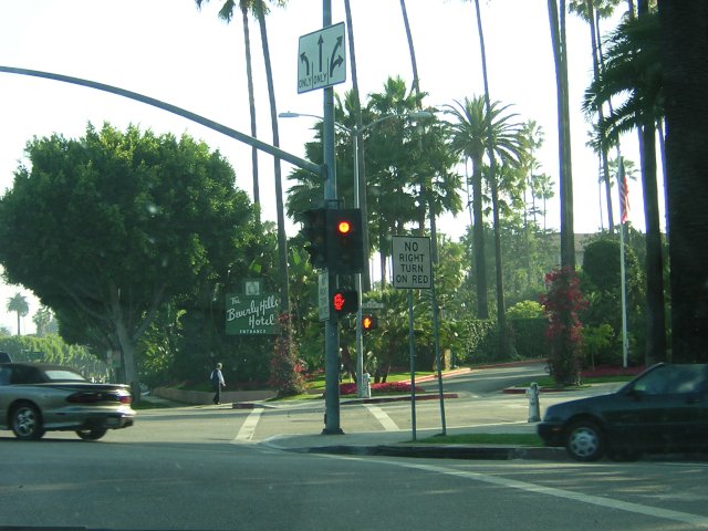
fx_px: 1575
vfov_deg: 19.1
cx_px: 354
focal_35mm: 77
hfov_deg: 25.3
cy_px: 266
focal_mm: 10.1
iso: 100
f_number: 3.9
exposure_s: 1/152
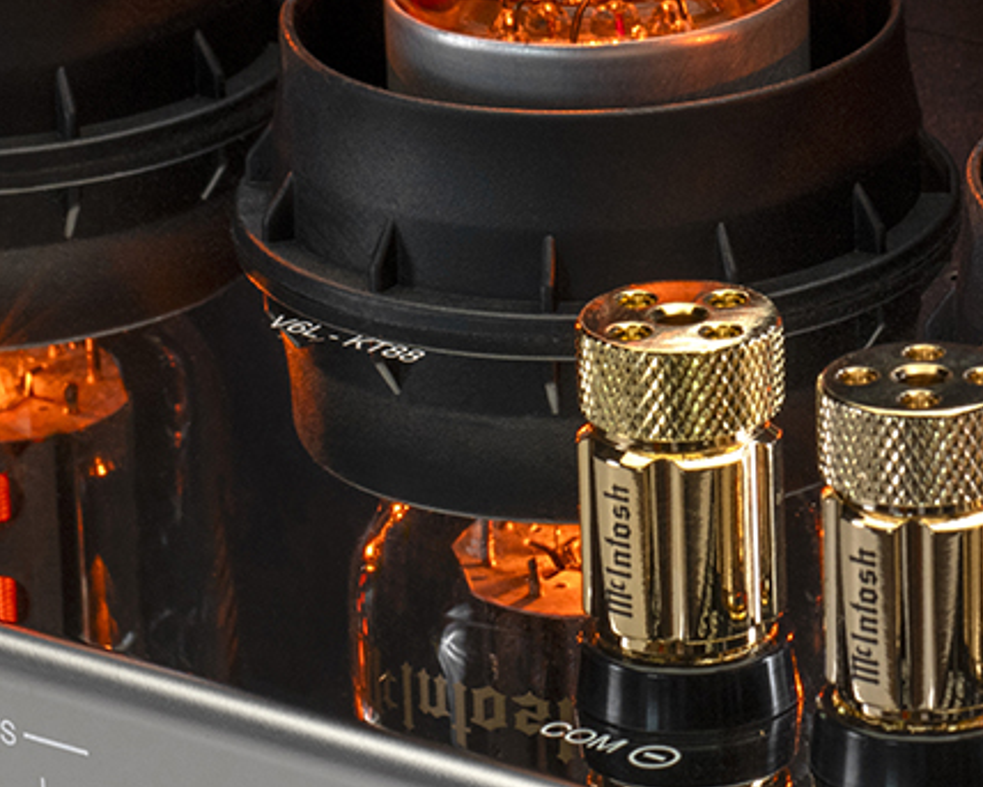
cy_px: 219
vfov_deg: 5.2
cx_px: 967
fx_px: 8676
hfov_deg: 6.5
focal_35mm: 298
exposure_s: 62
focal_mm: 85
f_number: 18
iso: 200
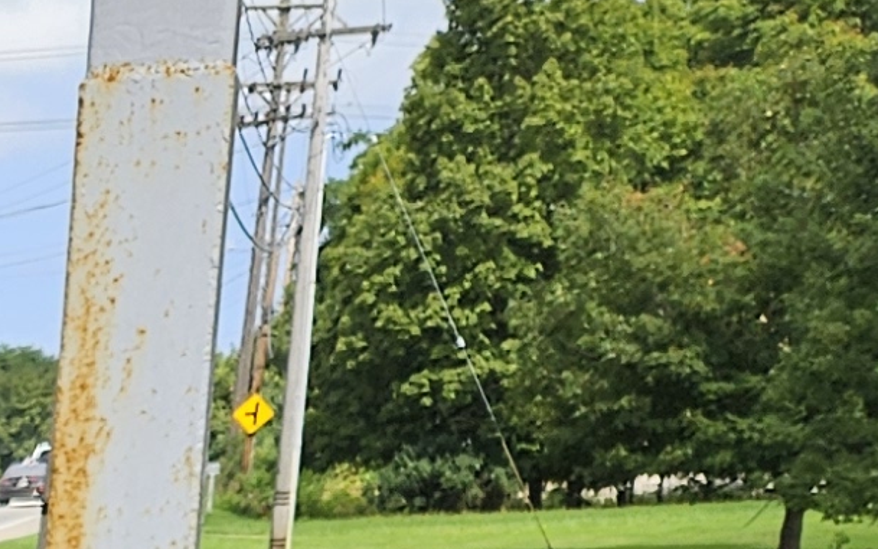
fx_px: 3830
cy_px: 1715
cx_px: -1482
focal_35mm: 160
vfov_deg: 7.2
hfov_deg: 10.5
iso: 25
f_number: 1.8
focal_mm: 5.4
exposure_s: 1/829
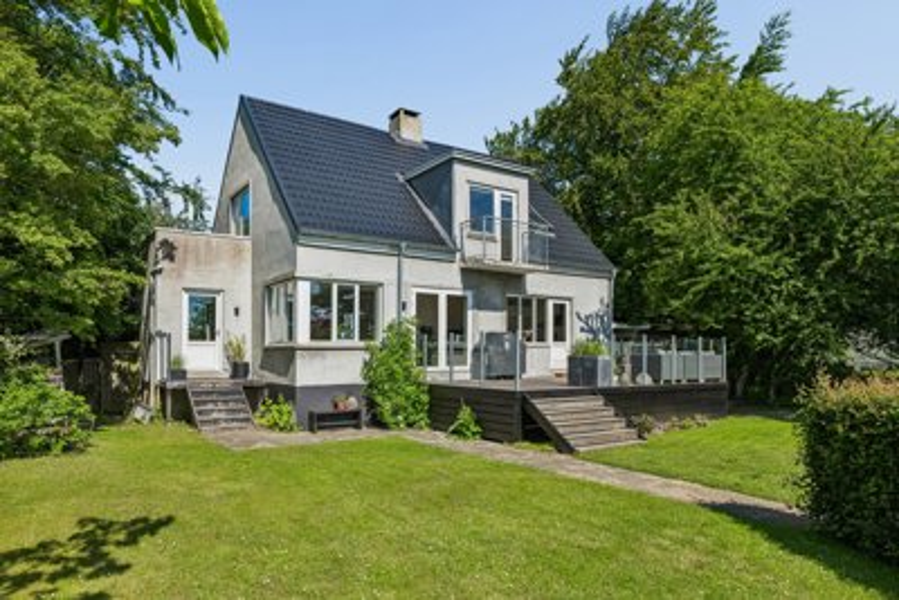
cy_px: 300
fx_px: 575
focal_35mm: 23
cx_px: 450
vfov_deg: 55.1
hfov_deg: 76.1
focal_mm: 23
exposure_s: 1/1600
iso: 200
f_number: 6.3
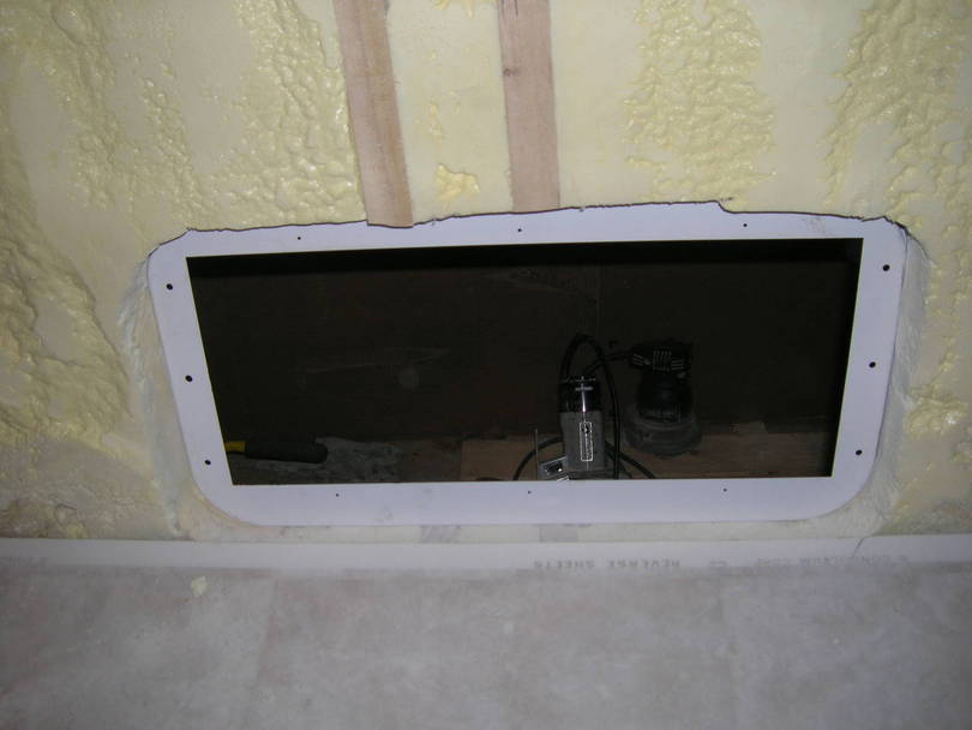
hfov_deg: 53.9
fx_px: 955
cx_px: 486
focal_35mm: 34
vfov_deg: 41.8
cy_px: 365
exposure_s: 1/60.1
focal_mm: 5.7
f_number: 2.9
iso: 50
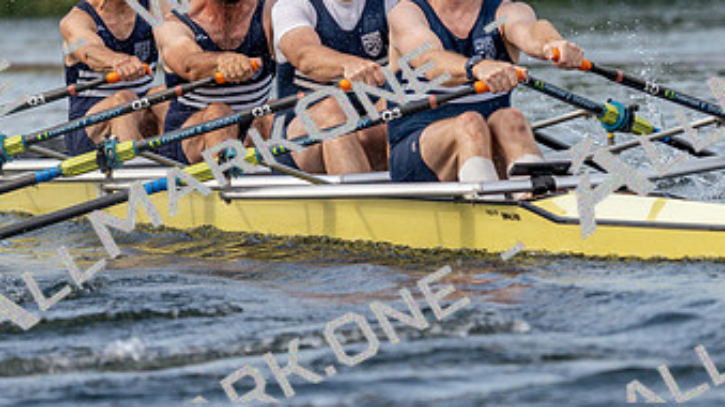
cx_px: 387
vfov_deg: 2.5
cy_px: 35
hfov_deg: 4.4
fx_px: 9412
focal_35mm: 490
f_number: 5.6
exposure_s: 1/1600
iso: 400
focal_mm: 273
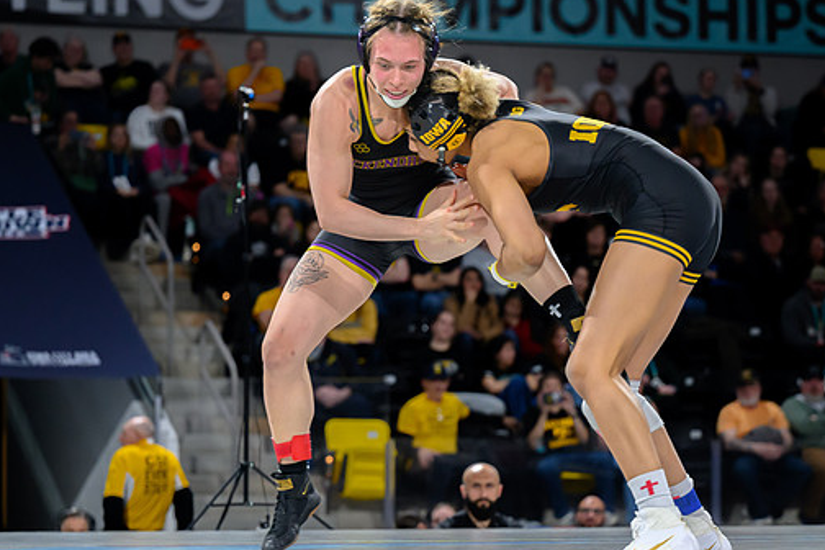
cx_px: 441
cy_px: 342
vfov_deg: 9.7
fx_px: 3254
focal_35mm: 142
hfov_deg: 14.4
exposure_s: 1/800
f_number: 2.8
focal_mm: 98
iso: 3600
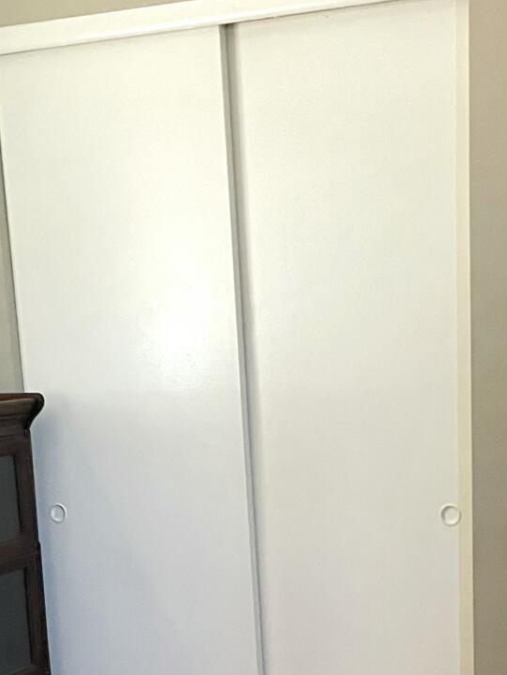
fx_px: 1405
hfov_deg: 20.4
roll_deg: +2.6
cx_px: 268
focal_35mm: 72
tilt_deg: -10.4
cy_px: 622
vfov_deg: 26.1
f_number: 1.6
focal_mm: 4.2
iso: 400
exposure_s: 1/60
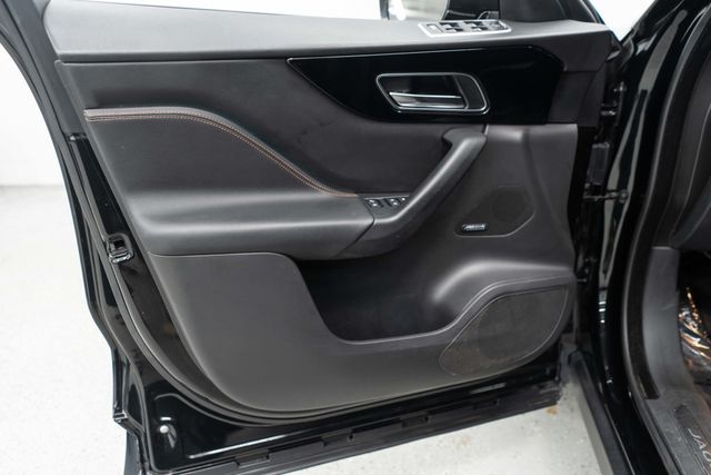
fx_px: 553
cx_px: 356
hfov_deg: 65.5
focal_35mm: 28
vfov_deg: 46.4
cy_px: 238
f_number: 3.2
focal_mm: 28
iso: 640
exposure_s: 1/40
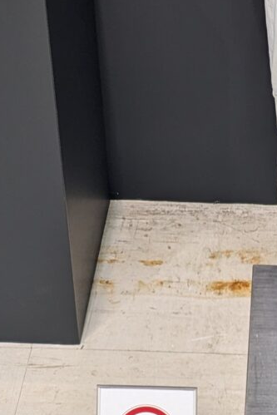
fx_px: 1153
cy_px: -222
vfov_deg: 18.0
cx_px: 233
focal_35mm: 100
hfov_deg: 13.6
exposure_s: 1/60
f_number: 1.89
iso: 52
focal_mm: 5.43
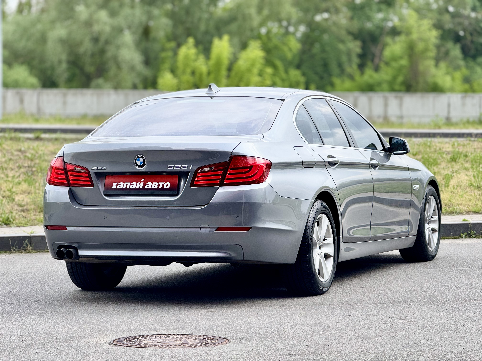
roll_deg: -0.6
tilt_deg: -2.4
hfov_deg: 16.4
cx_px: 241
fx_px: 1671
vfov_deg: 12.3
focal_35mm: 120
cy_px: 180
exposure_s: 1/433
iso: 50
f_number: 2.8
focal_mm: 15.66
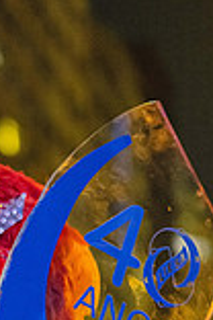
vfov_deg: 14.1
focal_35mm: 144
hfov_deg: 9.4
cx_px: -47
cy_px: 314
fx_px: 1278
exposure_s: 1/250
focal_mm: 50
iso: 6400
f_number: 1.2
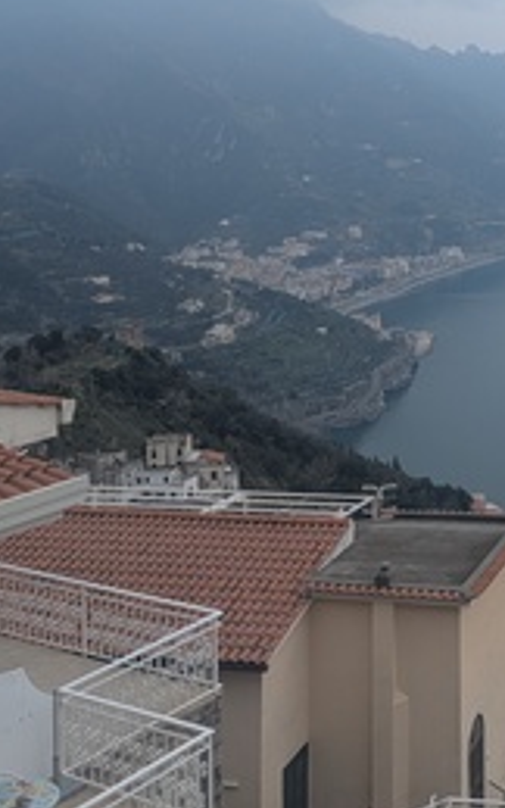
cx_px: 589
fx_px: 1298
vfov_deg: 33.5
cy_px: 156
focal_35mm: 59
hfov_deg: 20.7
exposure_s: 1/1490
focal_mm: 6.81
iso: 54
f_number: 1.85
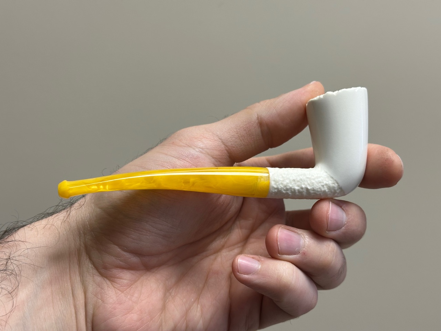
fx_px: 612
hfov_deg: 39.7
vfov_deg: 30.3
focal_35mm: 48
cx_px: 220
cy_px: 166
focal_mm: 6.86
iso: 80
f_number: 1.78
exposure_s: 1/100
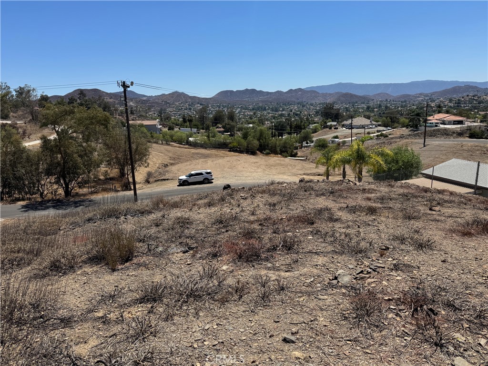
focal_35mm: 24
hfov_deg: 71.6
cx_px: 244
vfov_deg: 56.8
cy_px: 183
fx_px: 338
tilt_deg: -13.9
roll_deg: +1.8
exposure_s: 1/5348
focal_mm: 6.76
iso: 80
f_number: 1.78
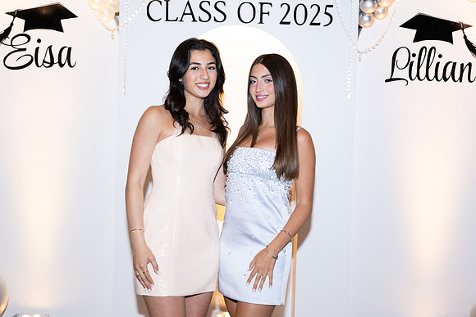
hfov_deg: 42.7
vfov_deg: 29.3
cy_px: 158
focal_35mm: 46
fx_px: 608
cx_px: 238
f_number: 5.6
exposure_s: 1/80
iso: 1000
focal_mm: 46
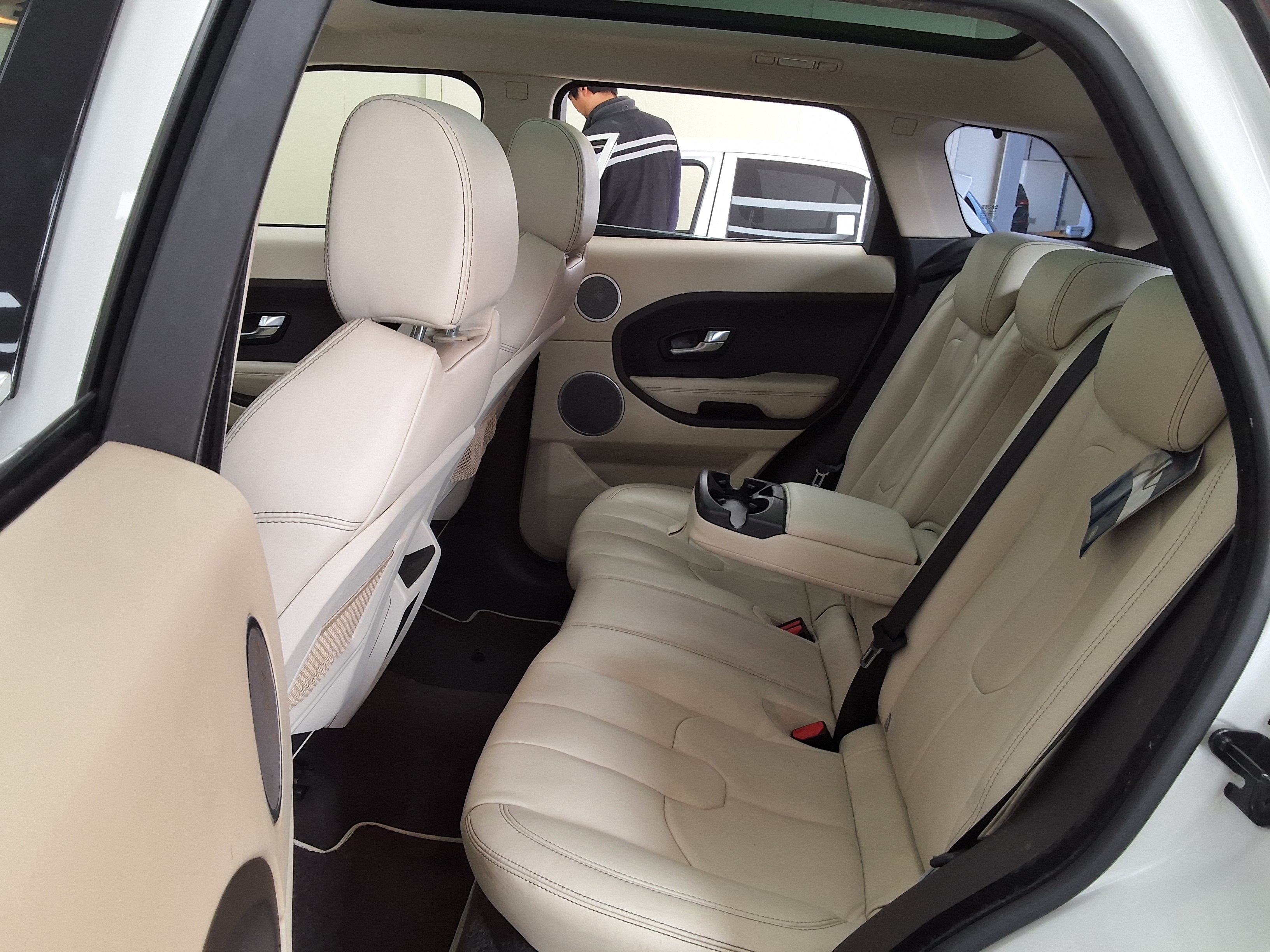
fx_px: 1027
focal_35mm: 28
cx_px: 635
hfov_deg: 63.4
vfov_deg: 49.7
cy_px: 476
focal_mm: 2.91
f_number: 1.9
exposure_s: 1/120
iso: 64
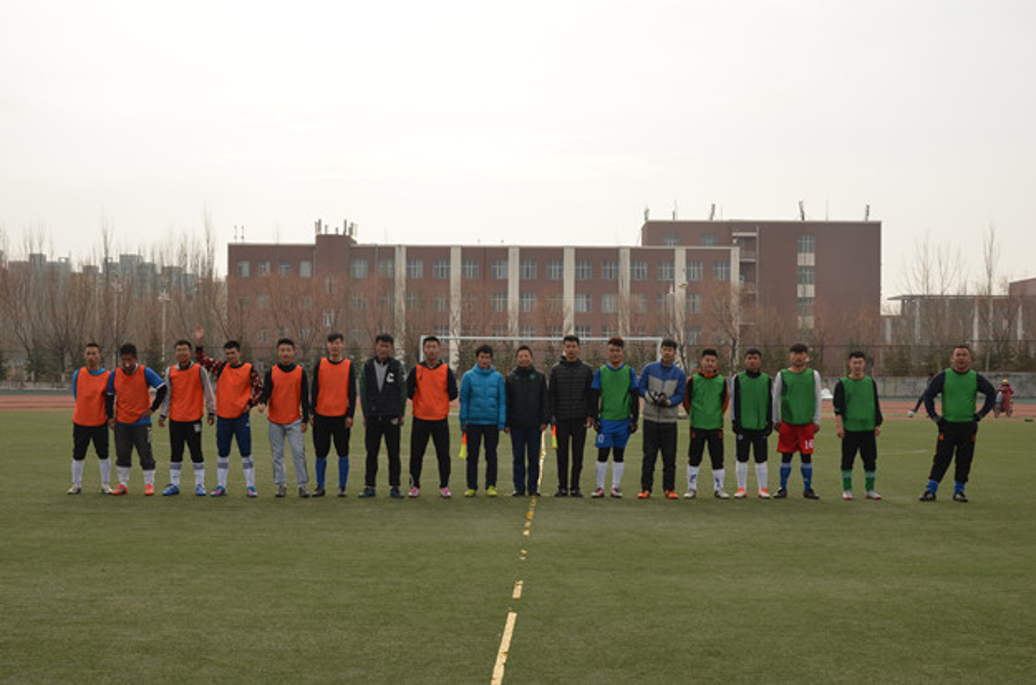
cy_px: 342
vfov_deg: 29.7
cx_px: 518
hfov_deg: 43.7
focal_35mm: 45
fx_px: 1291
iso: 100
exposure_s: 1/200
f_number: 7.1
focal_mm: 30
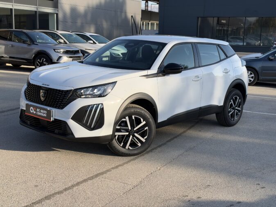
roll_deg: -1.1
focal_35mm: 48
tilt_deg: -9.7
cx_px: 138
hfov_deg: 39.6
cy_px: 104
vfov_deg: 30.3
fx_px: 383
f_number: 1.8
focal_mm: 6.93
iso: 80
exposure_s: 1/2110
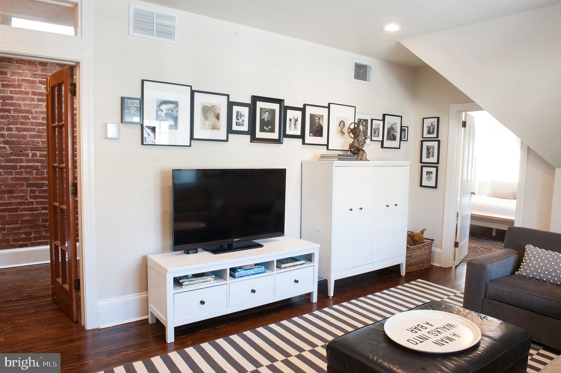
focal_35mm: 24
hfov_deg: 73.8
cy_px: 186
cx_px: 280
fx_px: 374
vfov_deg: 53.1
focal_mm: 24
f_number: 14
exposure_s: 1/1.25
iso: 200
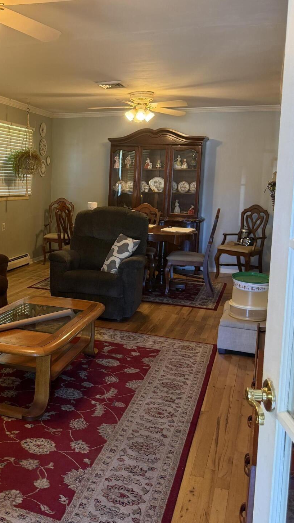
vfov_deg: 55.2
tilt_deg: -6.9
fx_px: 499
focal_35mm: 36
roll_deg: -2.4
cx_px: 41
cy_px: 238
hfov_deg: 31.6
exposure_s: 1/60
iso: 200
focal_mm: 6.76
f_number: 1.78
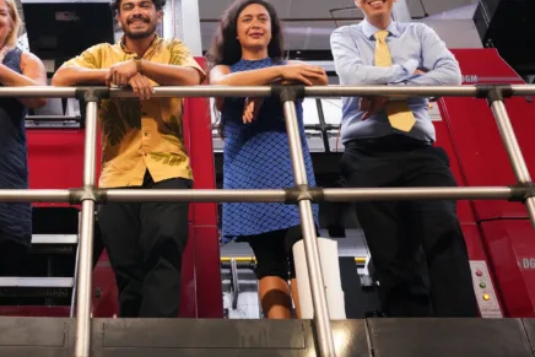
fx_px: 823
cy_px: 80
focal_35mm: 55
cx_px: 117
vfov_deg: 24.2
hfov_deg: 35.0
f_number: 7.1
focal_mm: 32.2
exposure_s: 1/20
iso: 4000
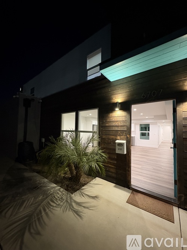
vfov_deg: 102.1
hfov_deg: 85.7
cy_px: 125
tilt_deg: +3.4
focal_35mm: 14
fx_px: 101
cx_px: 94
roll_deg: -2.2
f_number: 2.2
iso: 800
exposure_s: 1/30
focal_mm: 2.22
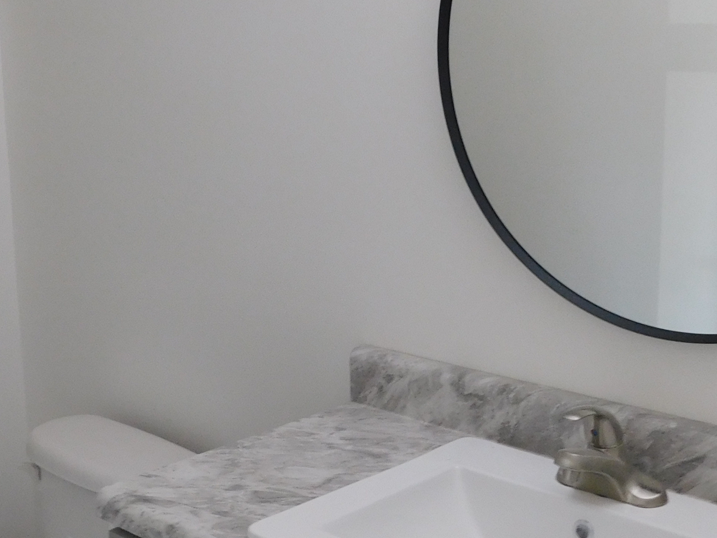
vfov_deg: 26.6
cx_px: 301
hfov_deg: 34.9
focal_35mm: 55
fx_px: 1139
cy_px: 286
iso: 200
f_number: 3
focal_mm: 4
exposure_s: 1/30
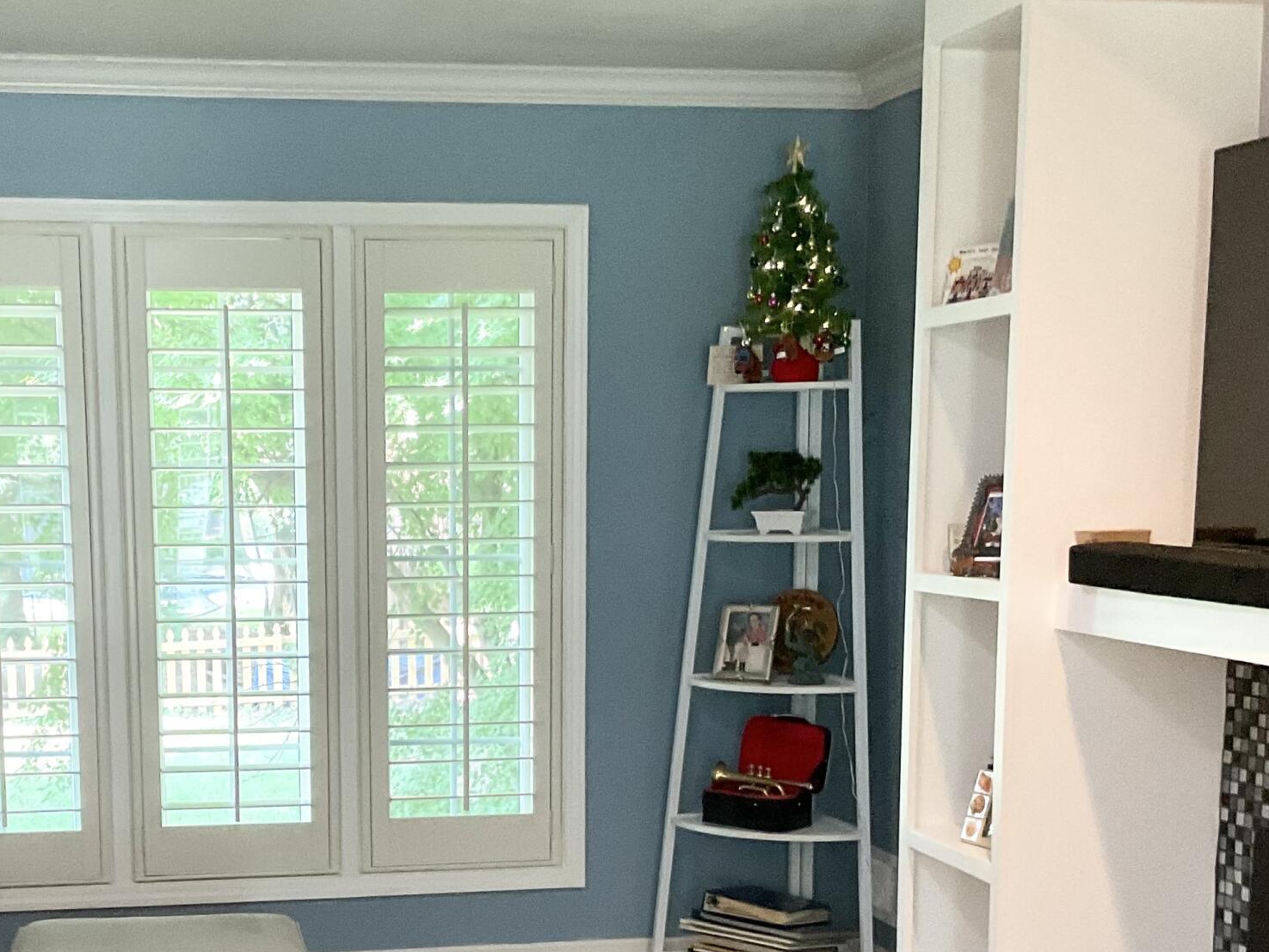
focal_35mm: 59
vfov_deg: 24.3
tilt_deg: -10.2
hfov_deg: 32.4
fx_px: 2163
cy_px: 814
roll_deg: -0.2
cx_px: 430
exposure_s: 1/60
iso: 200
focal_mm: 3
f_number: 1.8
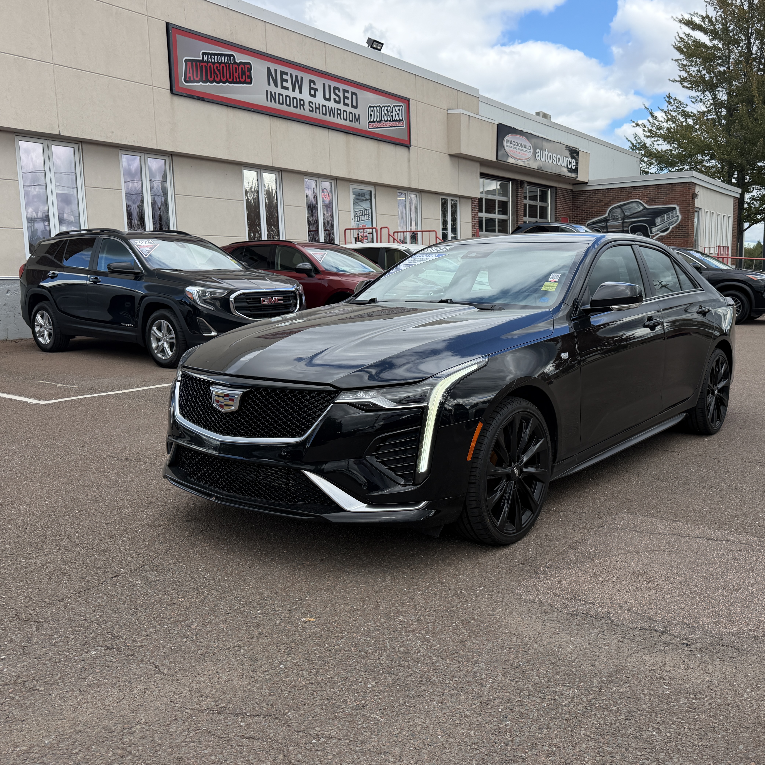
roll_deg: +0.3
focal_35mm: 29
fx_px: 725
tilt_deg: -8.5
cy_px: 376
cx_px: 456
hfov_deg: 55.2
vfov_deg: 55.6
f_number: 1.78
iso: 100
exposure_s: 1/1949
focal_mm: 6.76
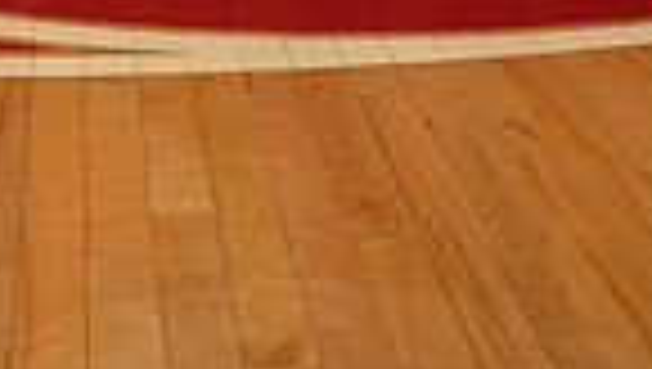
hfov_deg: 27.1
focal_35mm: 78
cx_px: 315
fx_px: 1350
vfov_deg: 11.6
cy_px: -616
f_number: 9
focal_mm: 24
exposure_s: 1/250
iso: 400
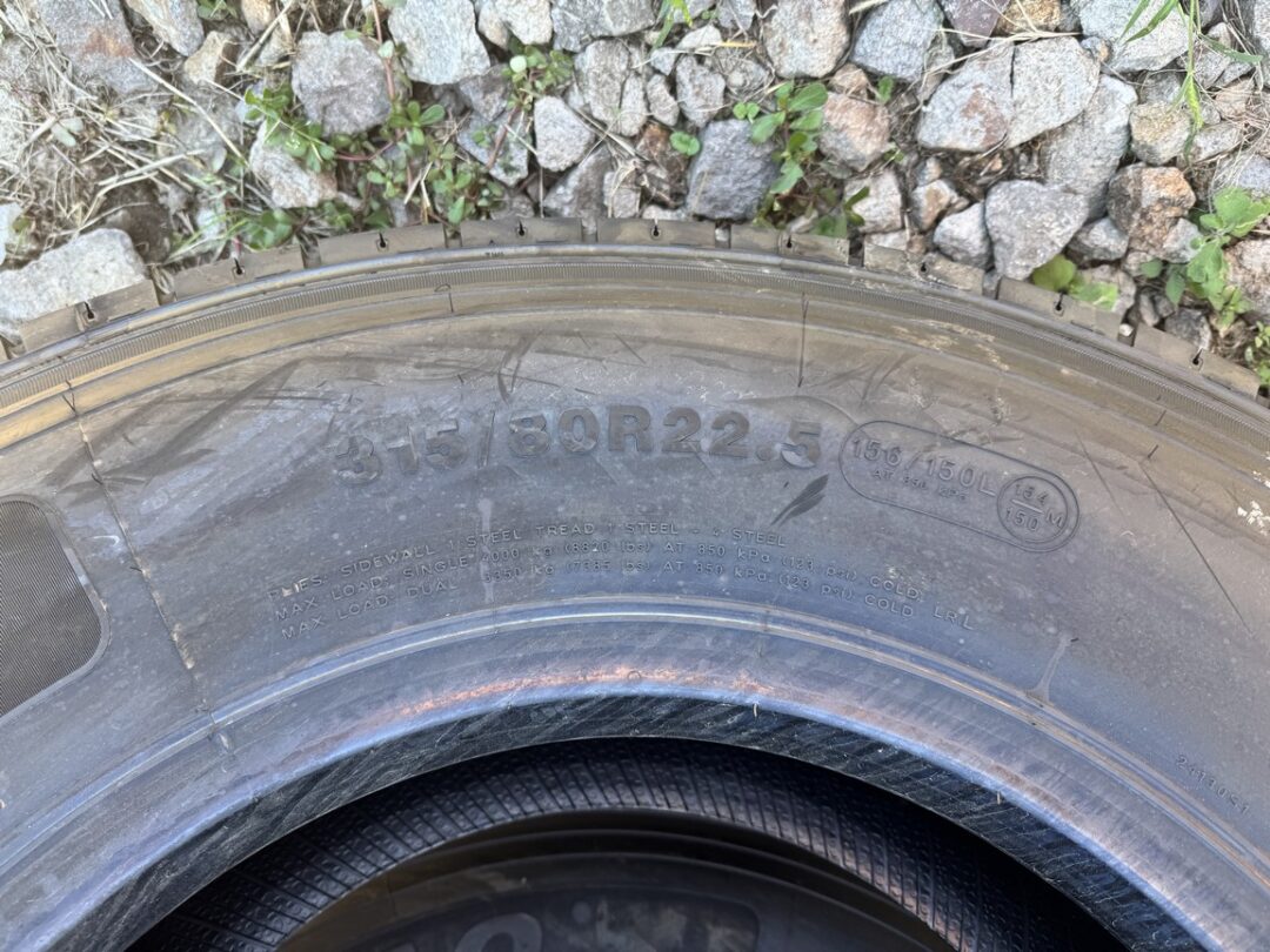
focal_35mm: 24
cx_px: 635
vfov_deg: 56.8
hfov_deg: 71.6
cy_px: 476
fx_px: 881
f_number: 1.78
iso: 80
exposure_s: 1/186
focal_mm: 6.76
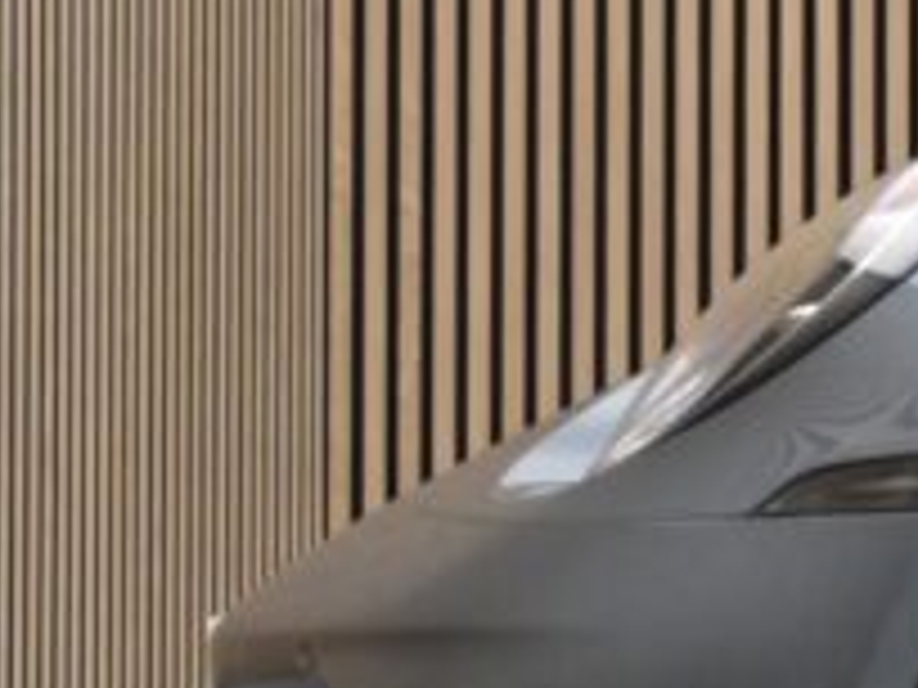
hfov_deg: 5.3
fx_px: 8751
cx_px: 3578
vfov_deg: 4.5
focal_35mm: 330
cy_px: -187
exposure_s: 1/40
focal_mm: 27.5
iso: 560
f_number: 4.5
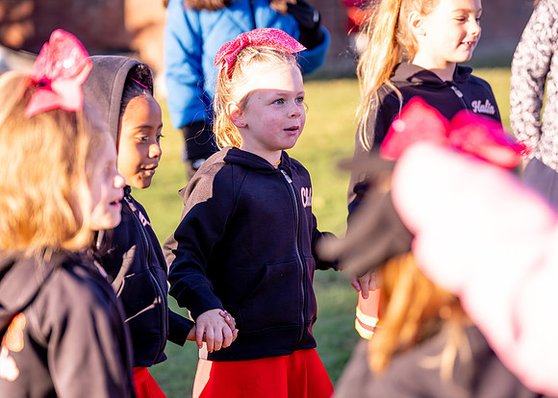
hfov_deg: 17.1
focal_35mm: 117
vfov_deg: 12.2
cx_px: 244
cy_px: 179
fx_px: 1857
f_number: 2.8
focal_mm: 99
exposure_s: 1/2500
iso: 500
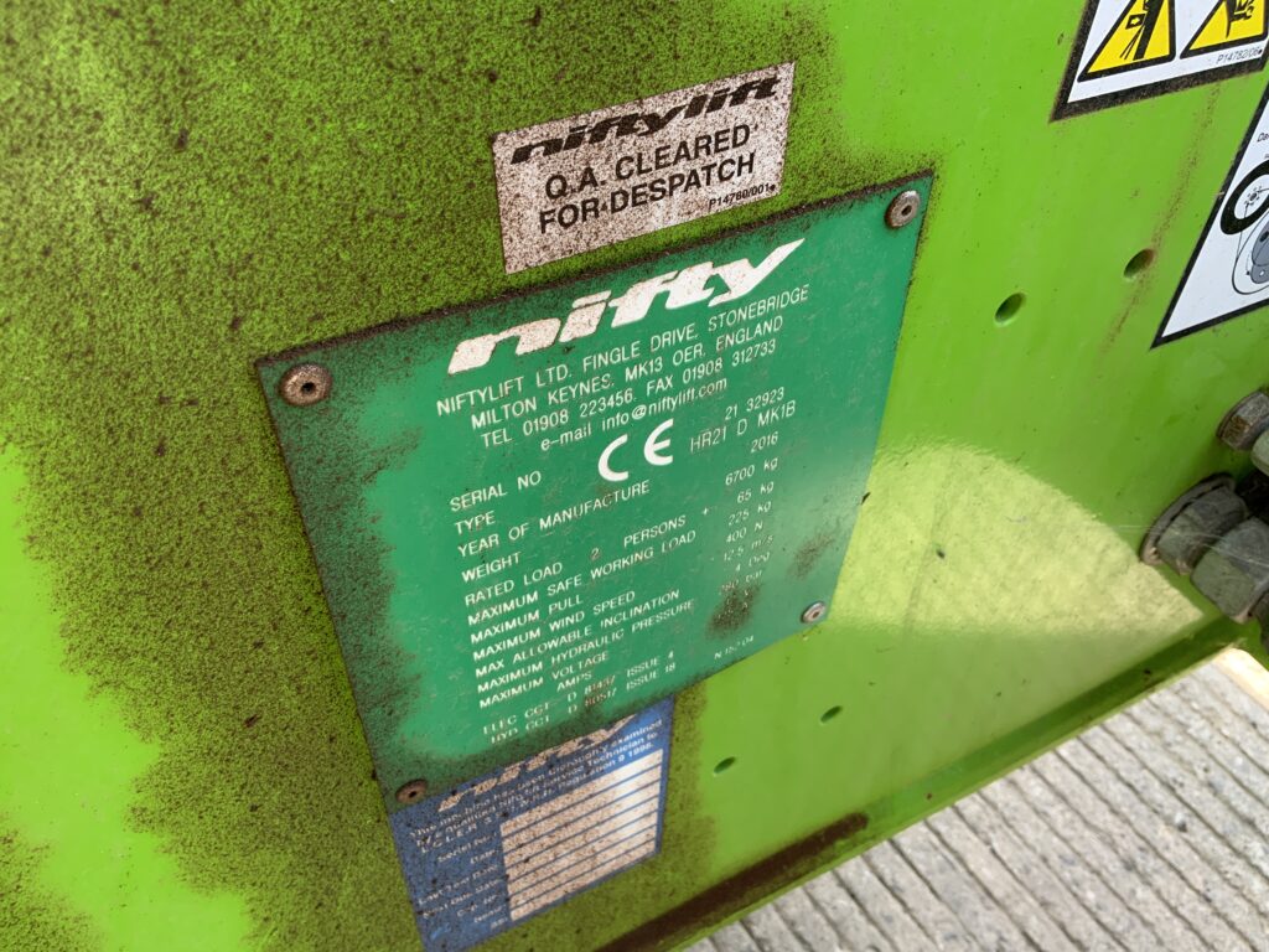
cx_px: 634
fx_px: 1063
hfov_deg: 61.7
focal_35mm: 29
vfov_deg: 48.2
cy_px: 476
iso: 16
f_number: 1.8
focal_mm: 3
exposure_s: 1/122
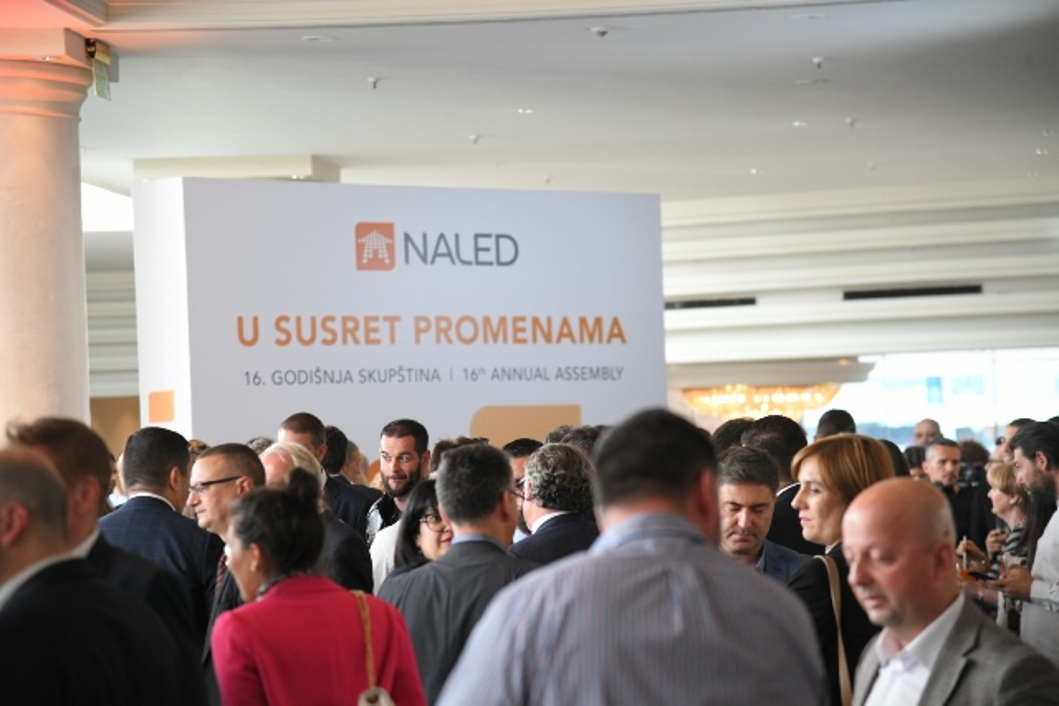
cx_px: 530
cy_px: 353
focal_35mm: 120
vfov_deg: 11.4
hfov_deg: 17.1
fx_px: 3531
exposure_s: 1/250
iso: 2000
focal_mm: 120
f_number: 4
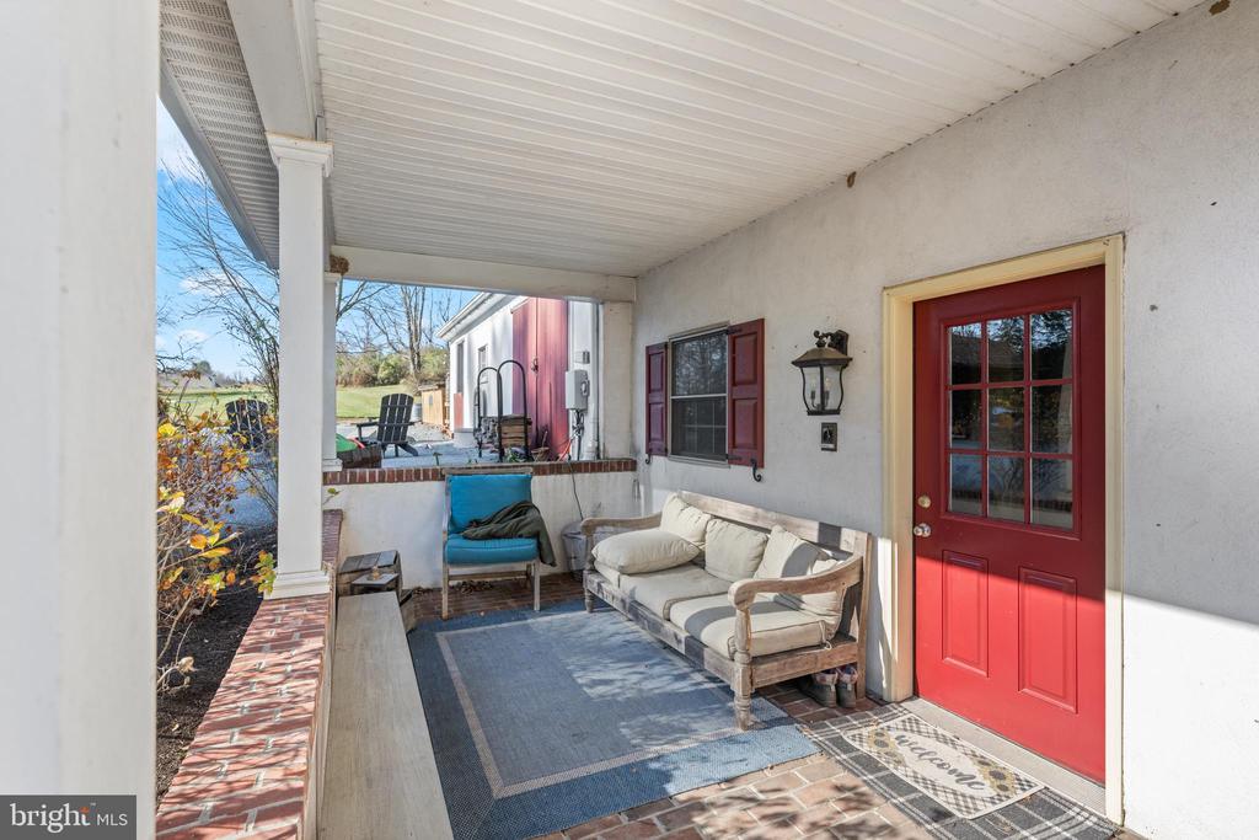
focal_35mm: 16
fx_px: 577
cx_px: 630
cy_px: 420
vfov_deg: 72.1
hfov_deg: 95.0
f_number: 7.1
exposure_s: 1/160
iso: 400
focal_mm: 16.5
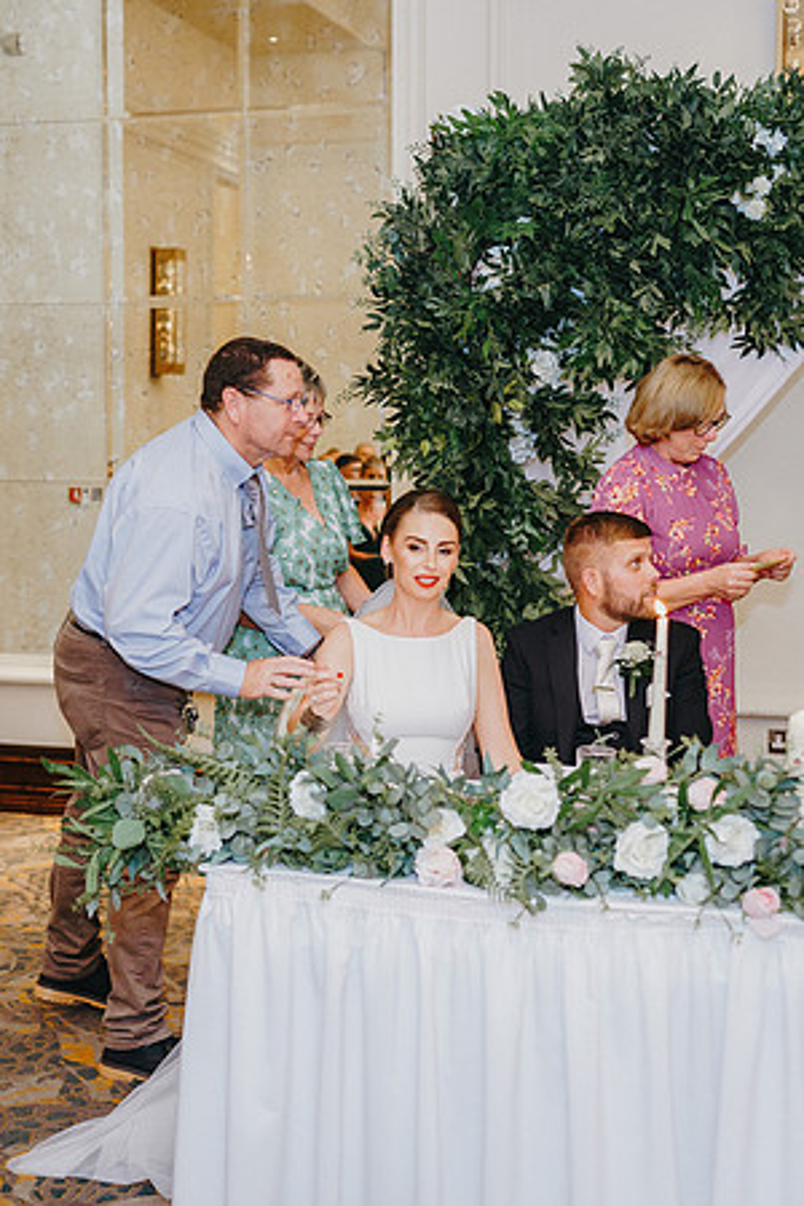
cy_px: 603
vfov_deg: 37.8
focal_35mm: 53
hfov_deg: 25.7
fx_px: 1759
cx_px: 362
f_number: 2.2
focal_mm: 35
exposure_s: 1/200
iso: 1000
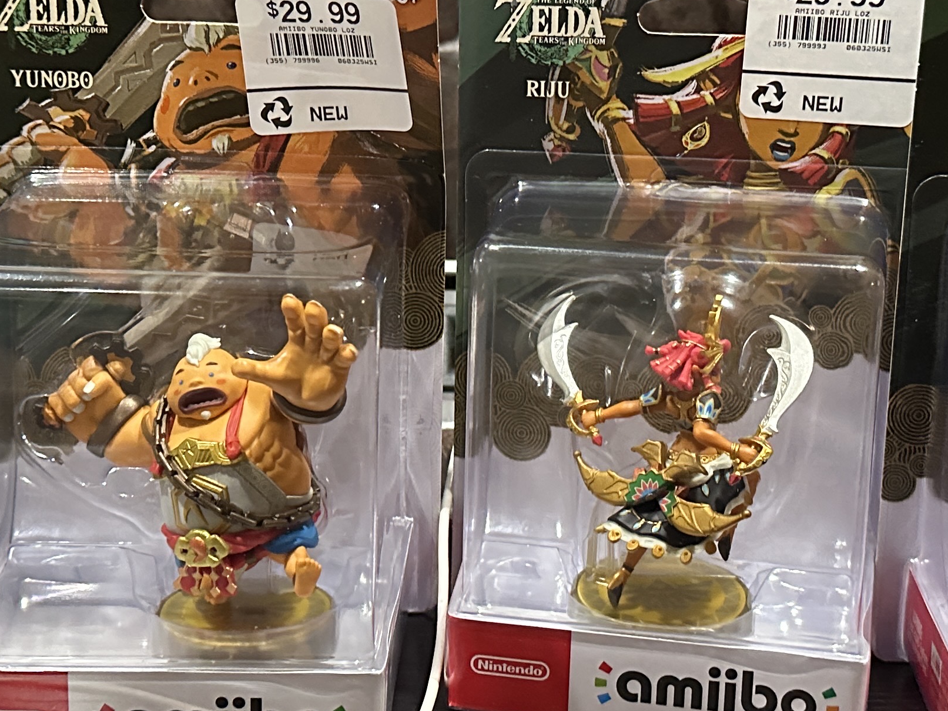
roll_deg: -0.5
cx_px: 474
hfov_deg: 32.2
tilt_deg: -15.7
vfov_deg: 24.4
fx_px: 1643
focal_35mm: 60
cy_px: 307
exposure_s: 1/60
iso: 800
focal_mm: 6.86
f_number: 1.78
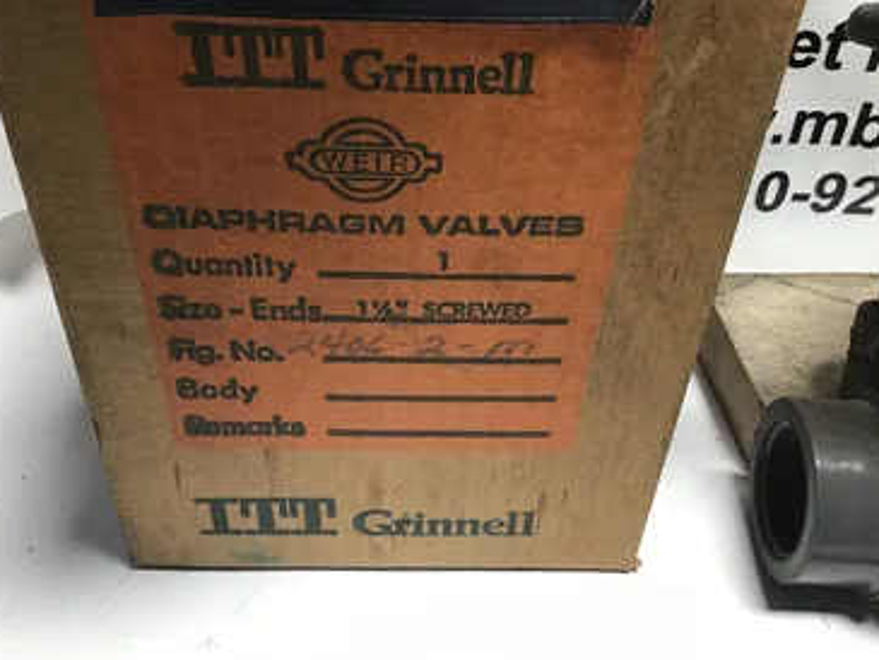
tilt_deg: -39.7
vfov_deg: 41.8
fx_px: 864
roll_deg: -3.6
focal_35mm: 34
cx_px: 446
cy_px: 320
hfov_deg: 53.9
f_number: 2.4
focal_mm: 3.3
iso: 25
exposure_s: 1/40
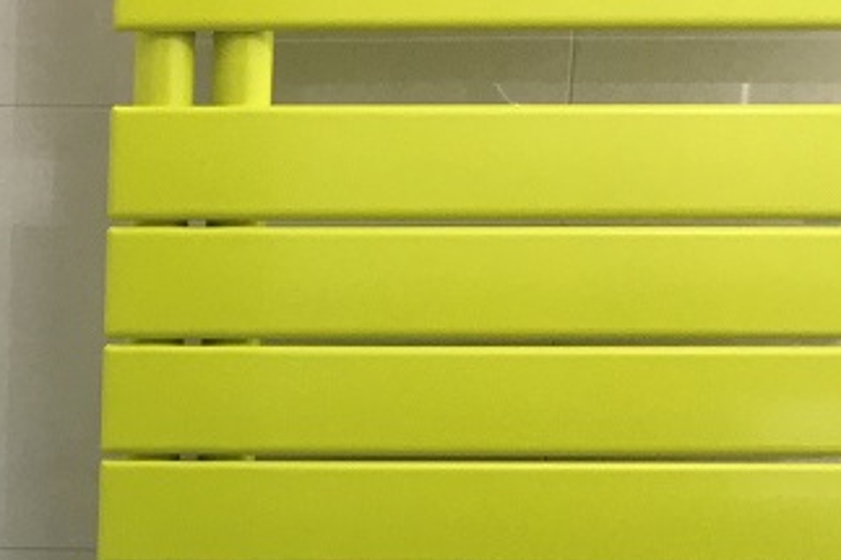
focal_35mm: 84
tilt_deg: -8.1
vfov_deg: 15.4
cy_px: 749
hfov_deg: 22.8
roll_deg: -0.8
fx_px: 1961
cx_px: -91
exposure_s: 1/33
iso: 125
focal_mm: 4.15
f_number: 2.2
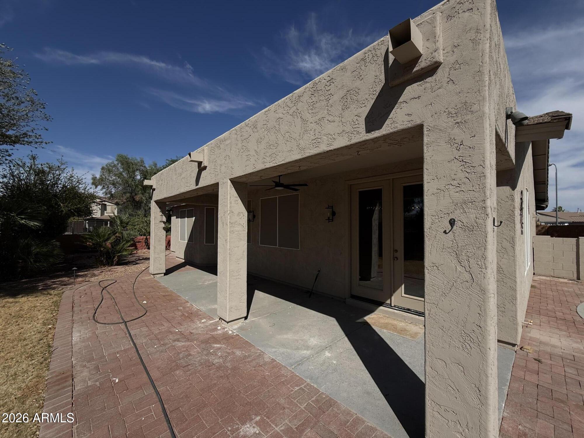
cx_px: 292
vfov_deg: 85.7
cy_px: 219
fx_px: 236
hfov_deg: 102.1
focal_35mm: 14
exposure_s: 1/5155
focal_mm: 2.22
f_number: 2.2
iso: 50
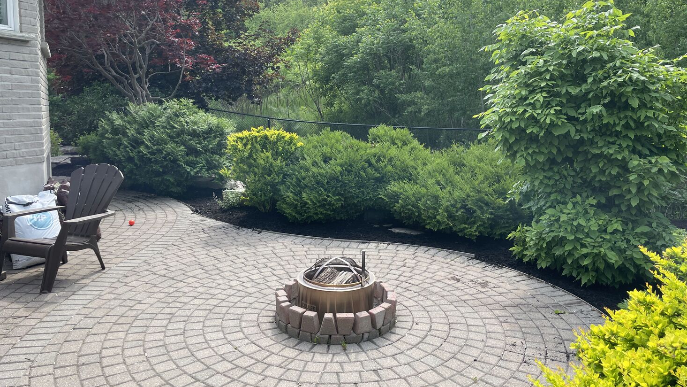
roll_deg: +0.5
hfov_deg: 66.1
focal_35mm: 29
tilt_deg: -5.2
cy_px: 159
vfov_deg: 40.0
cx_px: 351
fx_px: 528
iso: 32
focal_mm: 4.2
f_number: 1.6
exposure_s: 1/895
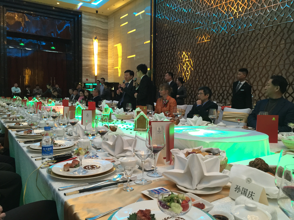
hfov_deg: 61.7
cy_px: 110
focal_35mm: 29
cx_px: 147
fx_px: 246
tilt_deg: -3.3
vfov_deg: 48.2
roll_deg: -1.4
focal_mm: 4.15
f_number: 2.2
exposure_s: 1/17
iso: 125
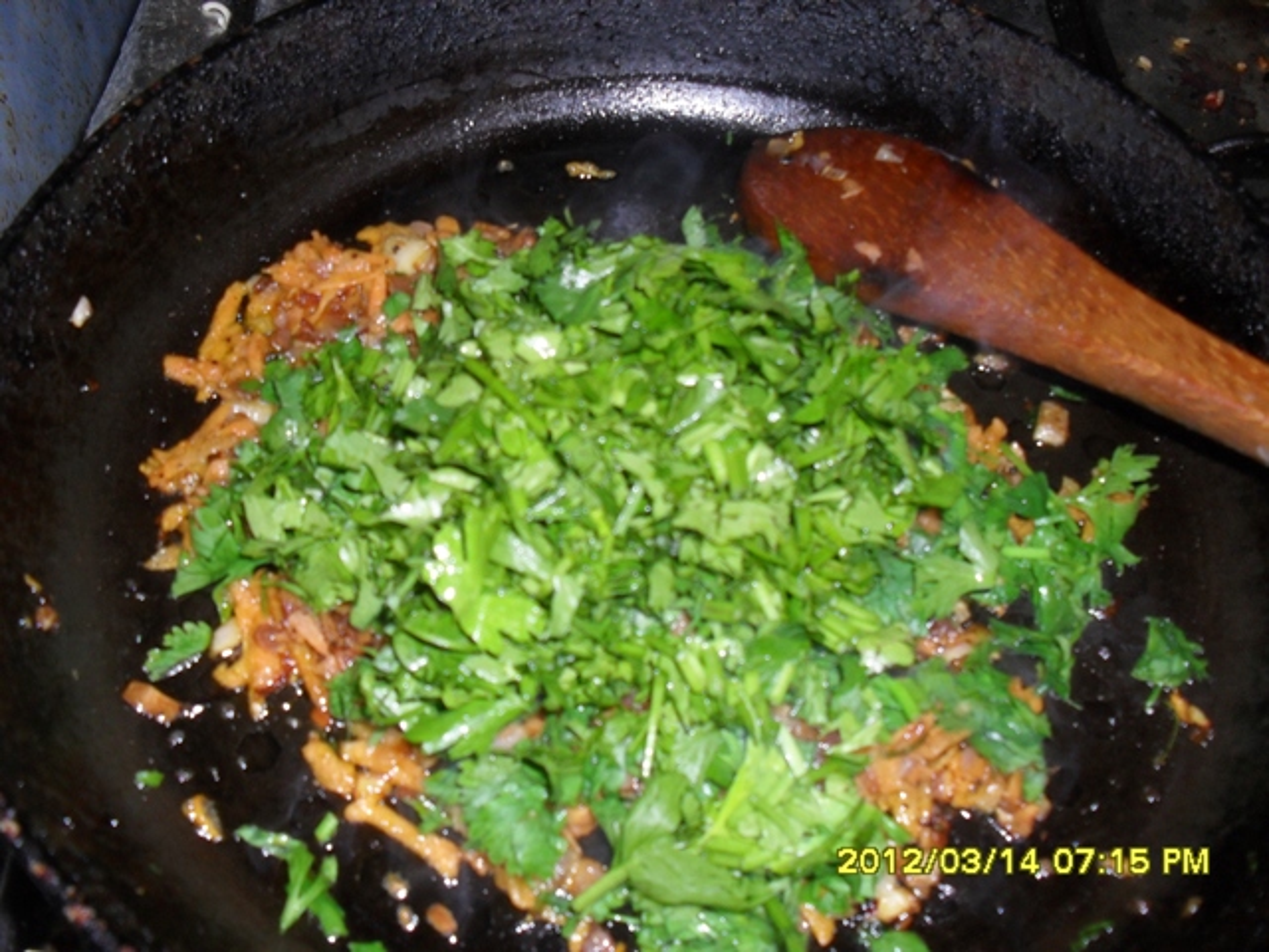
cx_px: 634
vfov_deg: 40.7
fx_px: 1283
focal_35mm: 35
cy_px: 476
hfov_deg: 52.6
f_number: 3.2
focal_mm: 6.3
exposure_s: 1/45
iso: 200
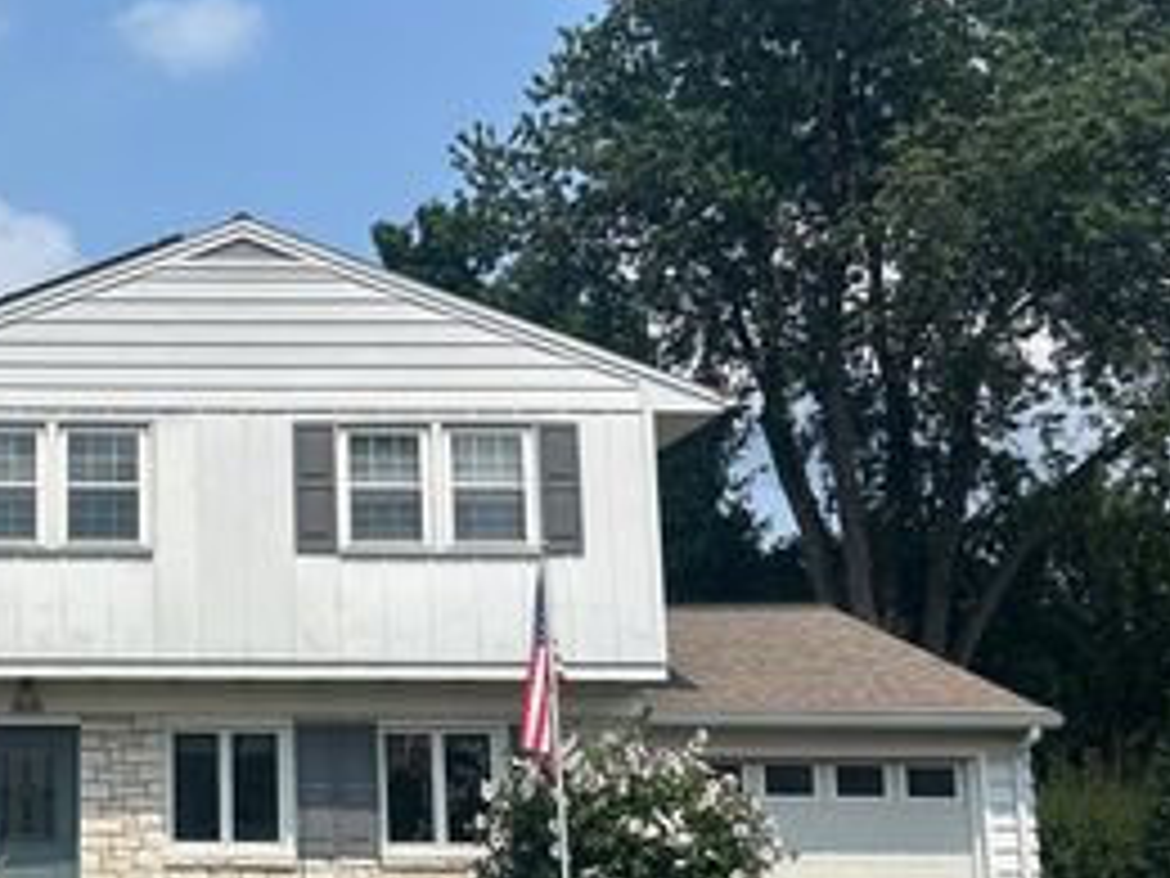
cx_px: 54
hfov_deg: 35.3
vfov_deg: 28.9
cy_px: 583
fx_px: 1690
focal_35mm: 50
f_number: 1.5
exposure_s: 1/6579
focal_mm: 5.7
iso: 50
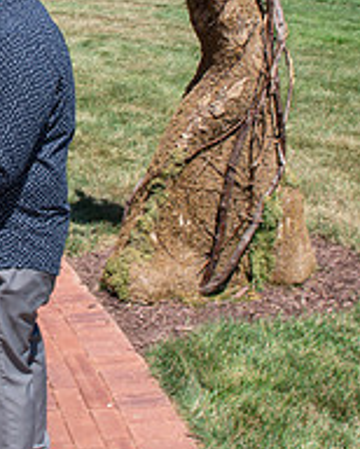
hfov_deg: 21.0
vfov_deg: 27.6
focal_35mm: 68
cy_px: 129
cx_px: -68
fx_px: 904
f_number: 8
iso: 160
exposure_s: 1/200
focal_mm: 24
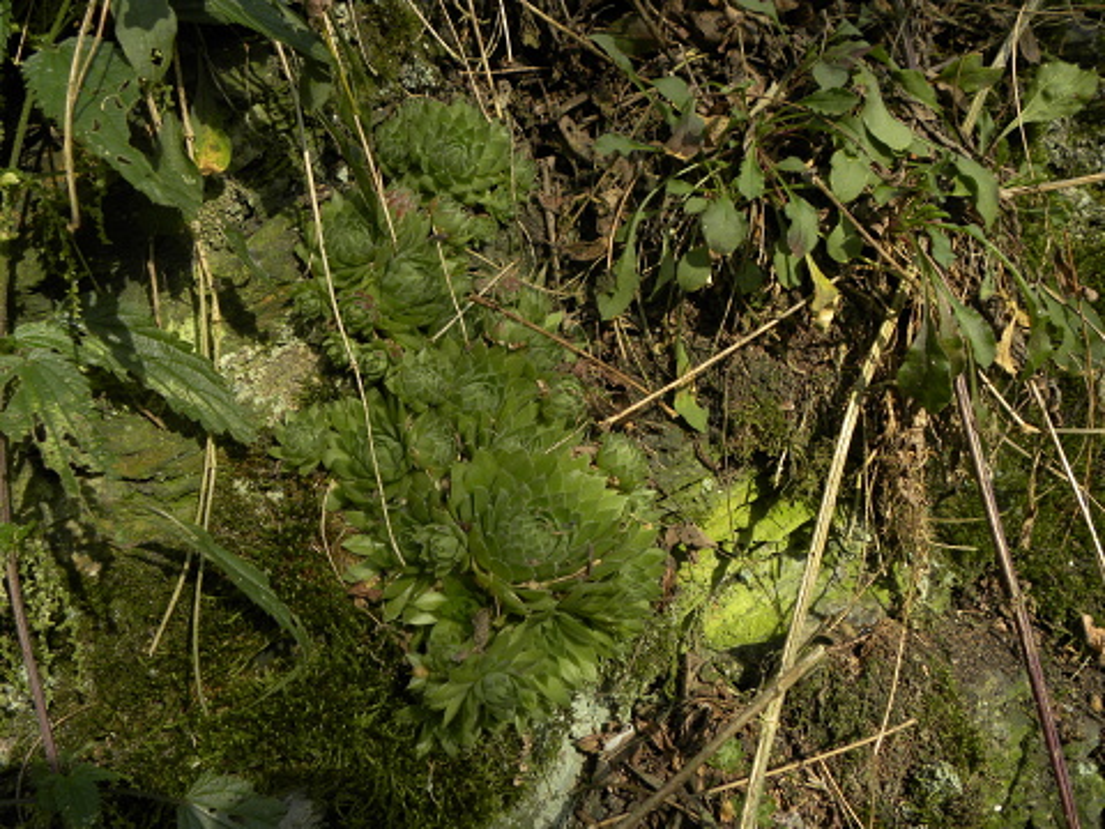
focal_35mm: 37
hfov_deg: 50.1
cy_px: 414
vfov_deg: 38.7
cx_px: 552
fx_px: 1181
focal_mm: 6.6
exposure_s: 1/250
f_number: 3.5
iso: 64
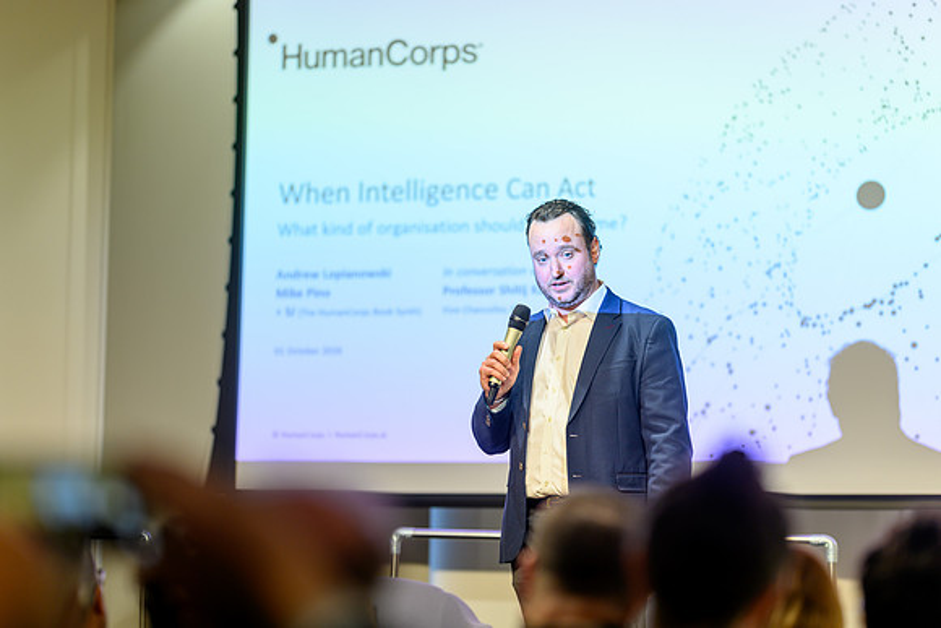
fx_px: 3588
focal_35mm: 137
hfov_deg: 14.9
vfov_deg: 10.0
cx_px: 470
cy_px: 314
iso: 64
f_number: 1.8
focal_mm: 135
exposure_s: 1/160
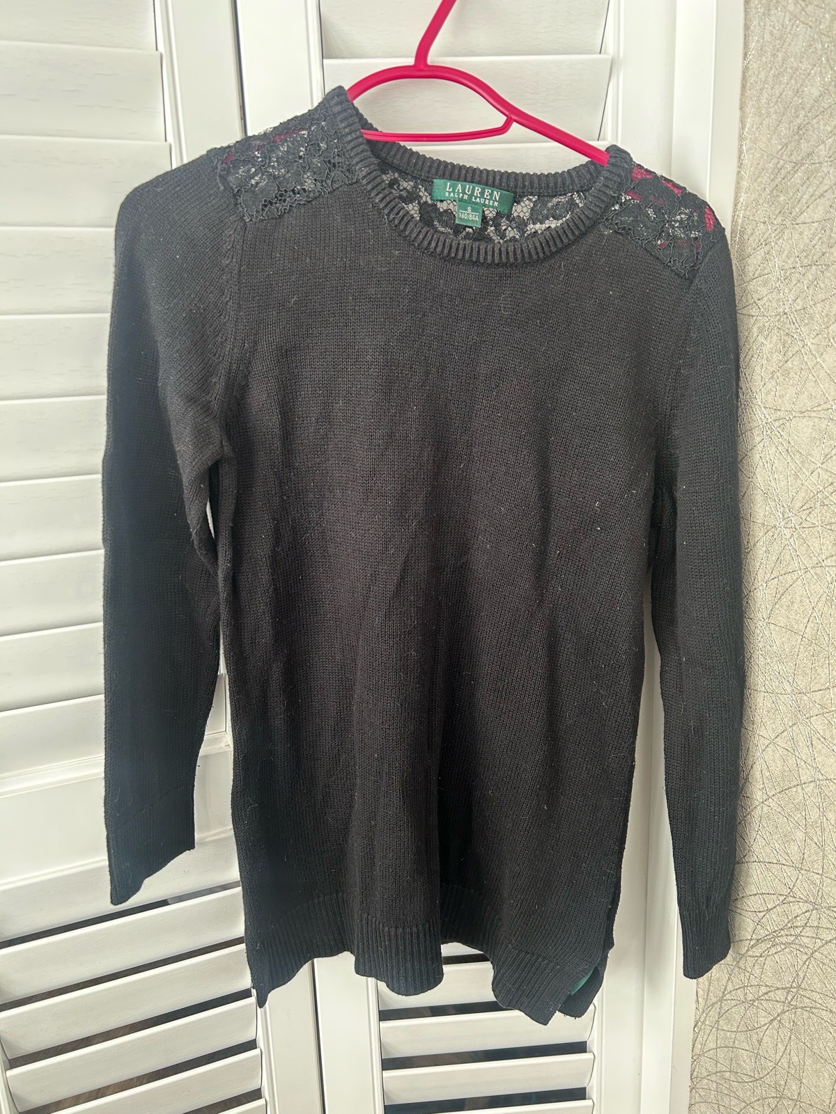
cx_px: 418
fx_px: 837
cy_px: 557
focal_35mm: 26
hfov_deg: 53.1
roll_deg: +2.5
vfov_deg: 67.3
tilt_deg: -13.1
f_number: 1.5
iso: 125
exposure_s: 1/81
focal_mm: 5.7
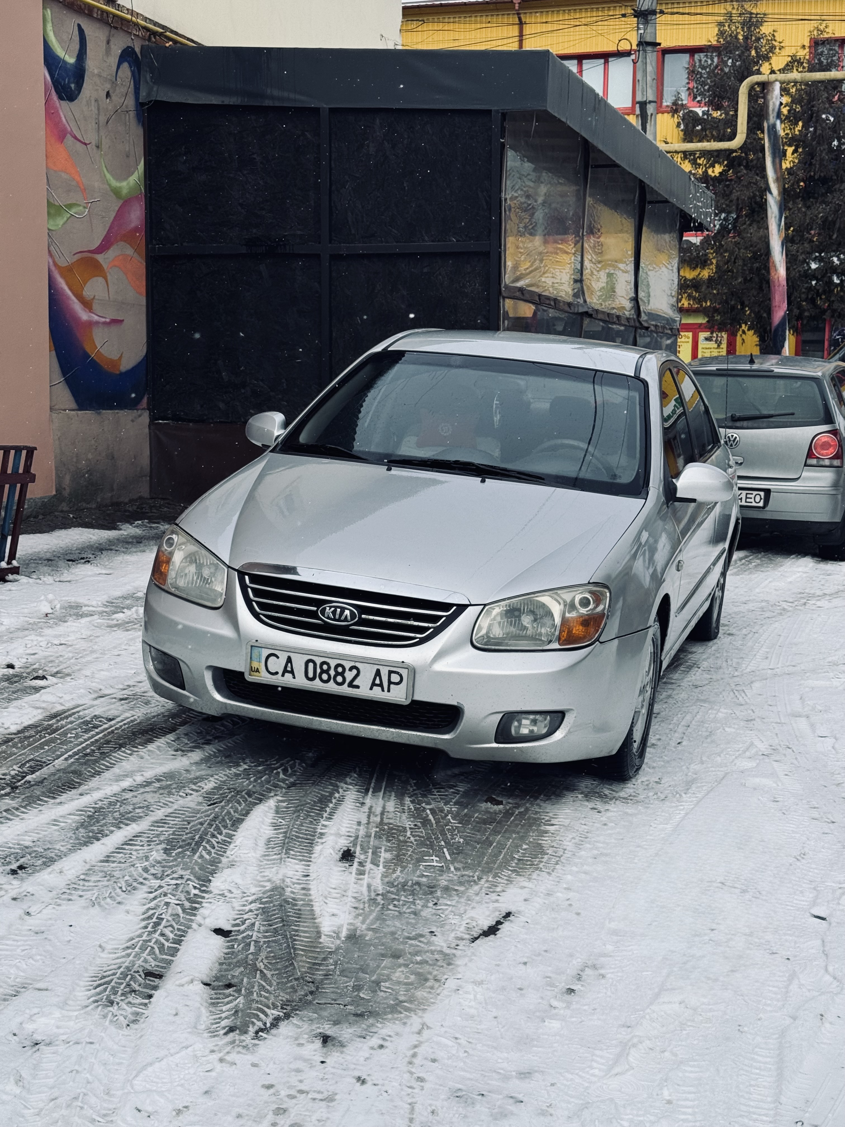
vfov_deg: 39.7
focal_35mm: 48
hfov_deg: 30.3
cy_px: 564
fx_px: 1562
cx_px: 422
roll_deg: -0.8
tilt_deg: -6.3
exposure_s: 1/1869
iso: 64
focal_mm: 6.76
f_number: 1.78
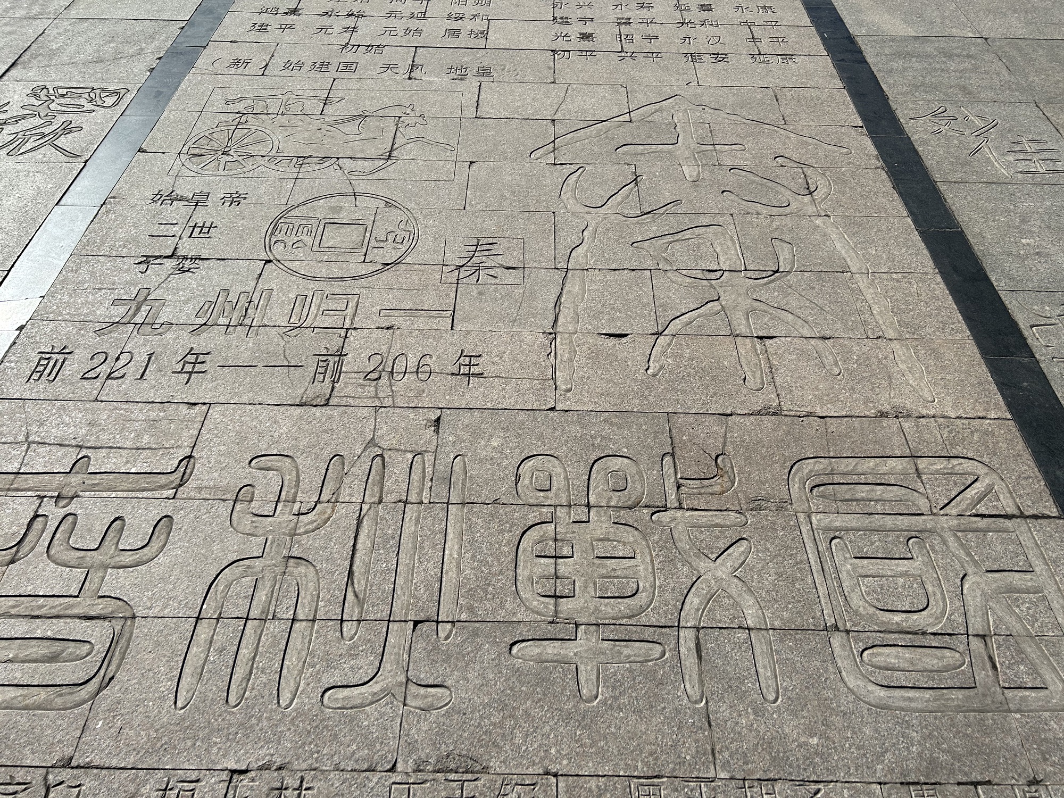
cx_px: 532
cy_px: 399
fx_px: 799
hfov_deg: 67.3
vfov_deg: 53.1
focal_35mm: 26
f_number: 1.5
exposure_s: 1/6993
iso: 50
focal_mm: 5.7
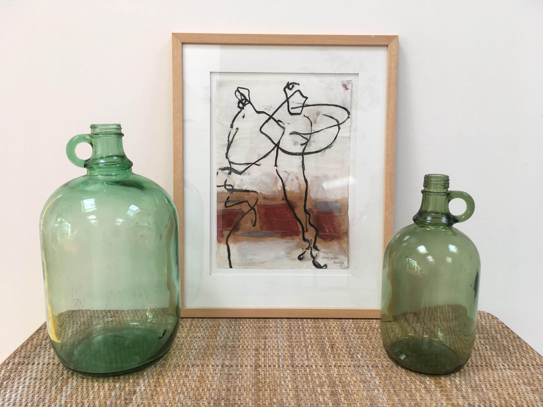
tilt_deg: -11.8
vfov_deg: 48.2
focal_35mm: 29
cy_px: 204
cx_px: 272
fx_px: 455
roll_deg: -0.6
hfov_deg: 61.7
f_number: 2.2
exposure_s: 1/50
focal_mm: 4.15
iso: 32
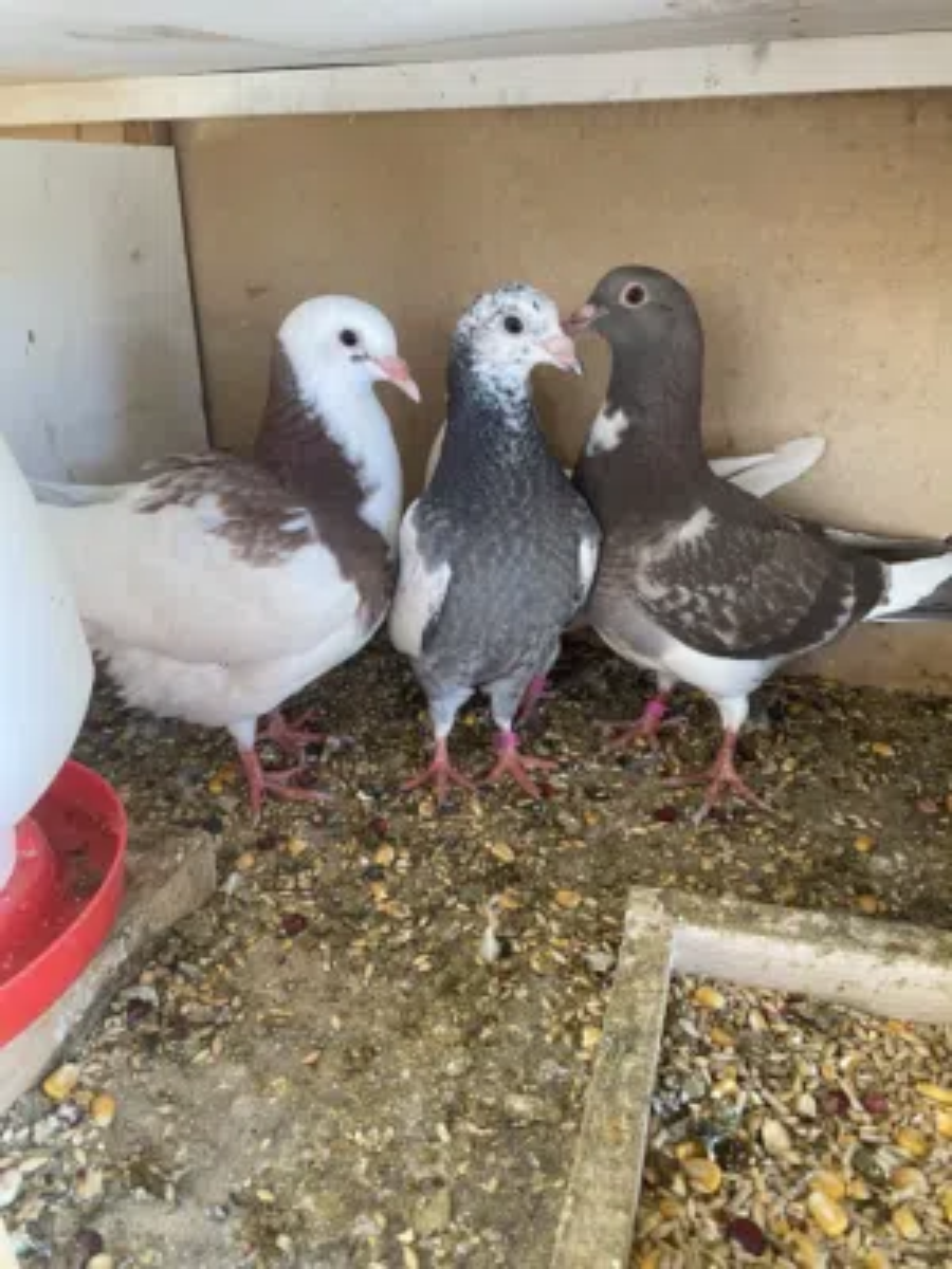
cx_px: 476
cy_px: 634
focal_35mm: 26
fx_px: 953
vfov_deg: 67.3
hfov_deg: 53.1
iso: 125
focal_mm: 4.25
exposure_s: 1/65
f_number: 1.8
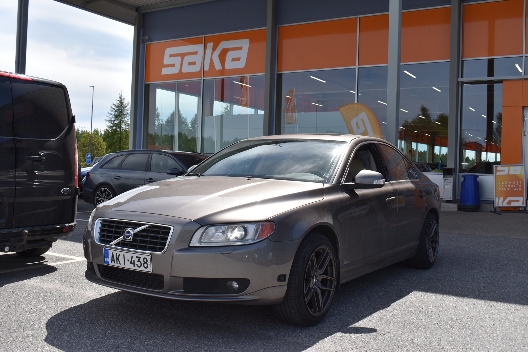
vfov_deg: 35.5
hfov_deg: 51.3
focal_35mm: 38
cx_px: 264
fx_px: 550
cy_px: 176
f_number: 8
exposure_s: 1/750
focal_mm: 25
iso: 200
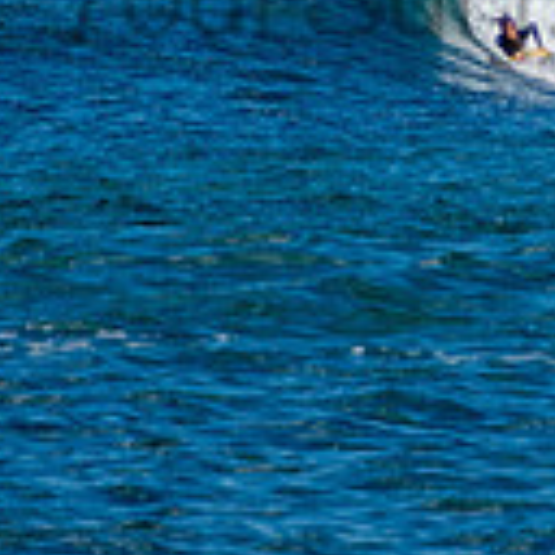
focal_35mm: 2371
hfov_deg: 0.7
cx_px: 499
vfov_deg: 0.7
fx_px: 43008
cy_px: -63
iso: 320
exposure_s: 1/2000
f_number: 5.6
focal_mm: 400
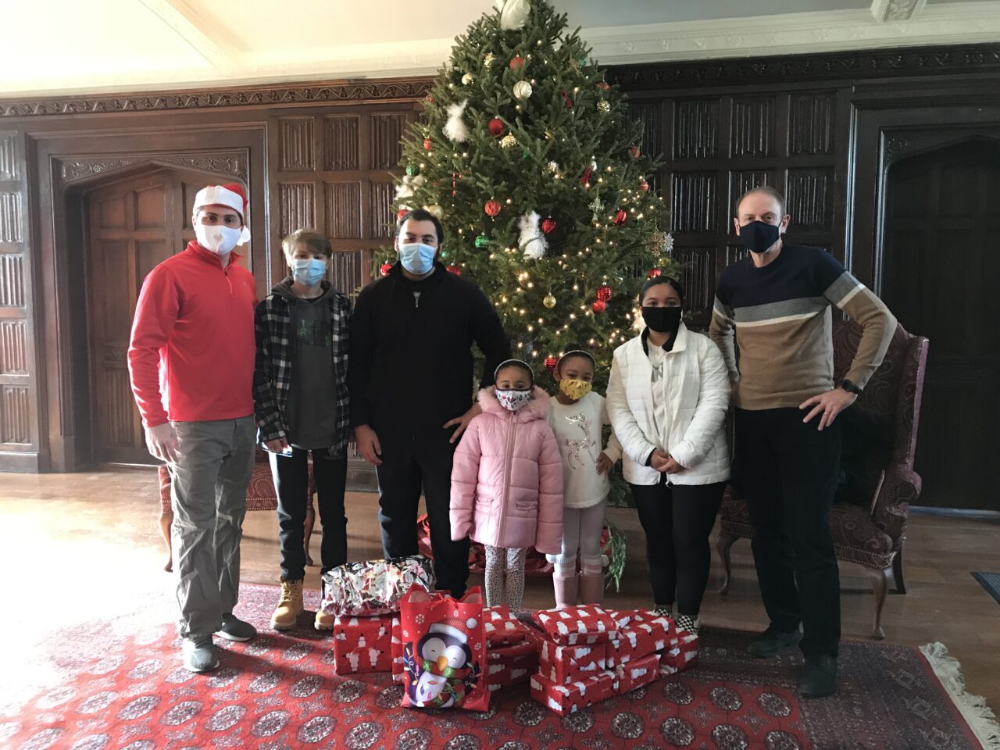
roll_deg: -0.4
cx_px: 500
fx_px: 809
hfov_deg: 63.4
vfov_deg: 49.7
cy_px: 375
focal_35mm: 28
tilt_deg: -7.1
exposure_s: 1/15
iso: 80
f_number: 1.8
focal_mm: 3.99
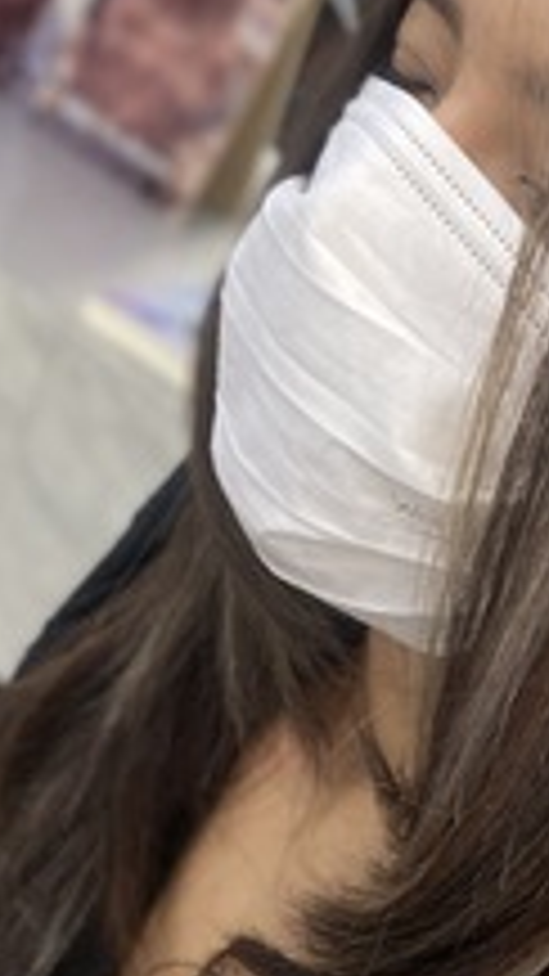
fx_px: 1553
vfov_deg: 34.9
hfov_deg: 19.3
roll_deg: -29.2
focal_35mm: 60
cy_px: 549
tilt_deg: -20.4
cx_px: 587
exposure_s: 1/50
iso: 125
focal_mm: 4.25
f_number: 1.8
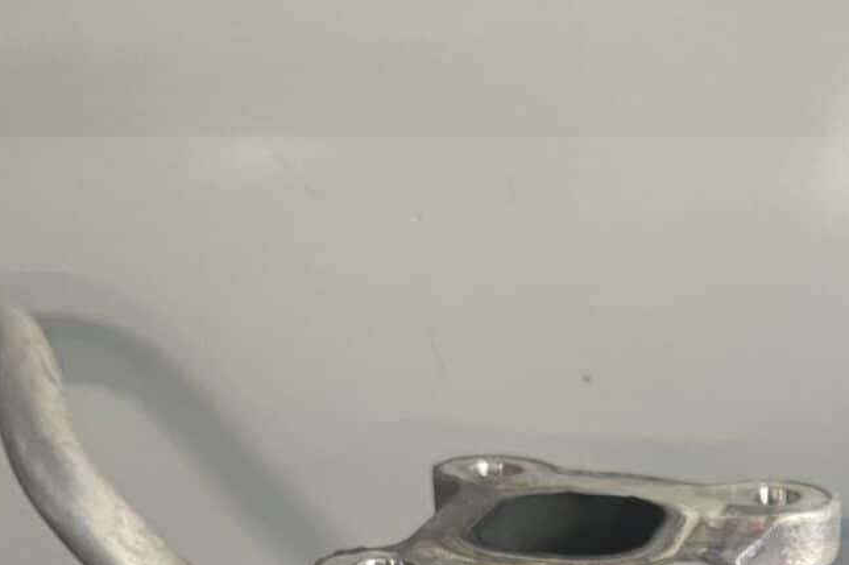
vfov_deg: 13.5
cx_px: 958
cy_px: 1148
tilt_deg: -40.1
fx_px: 2028
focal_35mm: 86
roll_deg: +2.2
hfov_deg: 22.2
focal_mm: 5.1
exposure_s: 1/50
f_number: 1.6
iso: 200
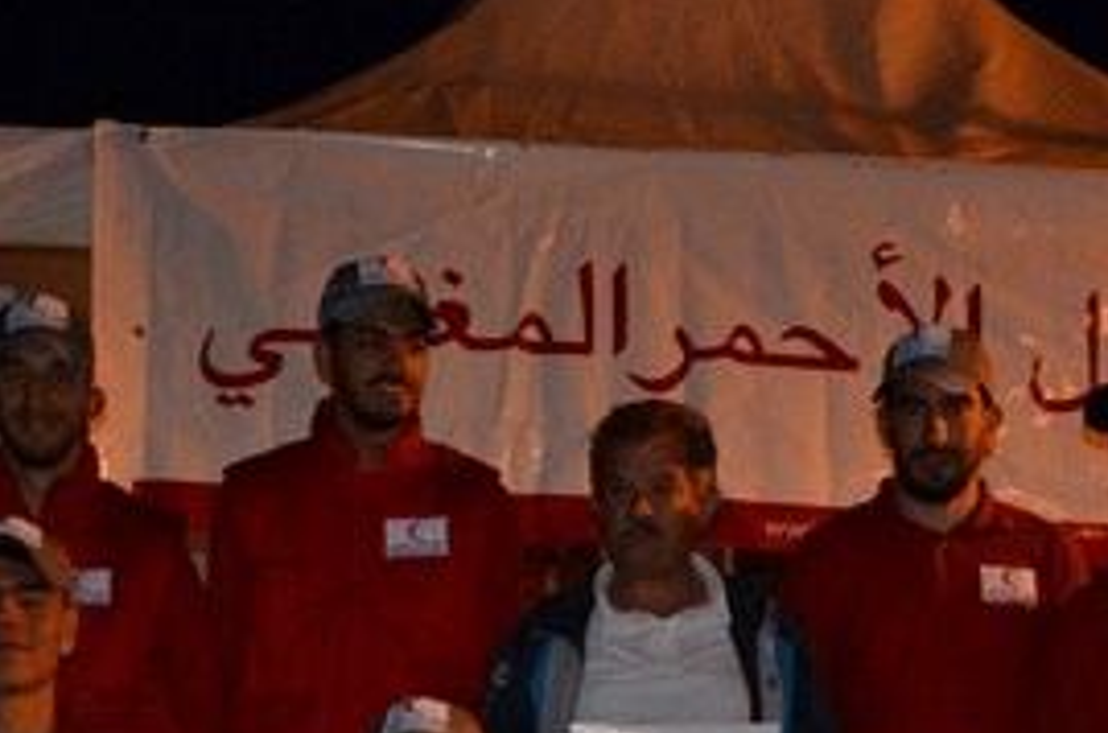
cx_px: 616
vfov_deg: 14.4
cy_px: 859
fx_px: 2825
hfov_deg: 22.2
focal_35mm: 92
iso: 800
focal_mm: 24
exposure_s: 1/60
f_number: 3.8
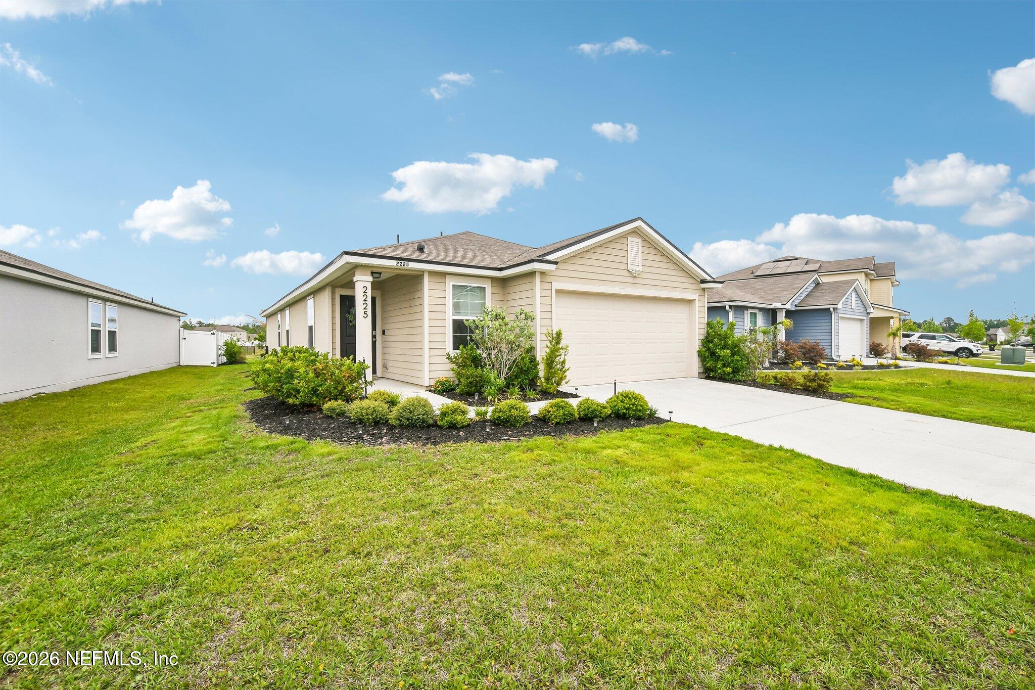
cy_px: 345
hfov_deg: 100.4
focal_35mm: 15
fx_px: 431
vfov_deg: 77.3
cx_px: 518
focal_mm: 10
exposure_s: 1/800
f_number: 8
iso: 400
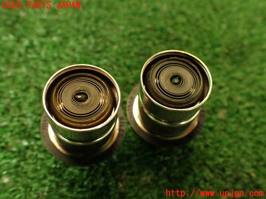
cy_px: 100
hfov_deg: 56.8
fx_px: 246
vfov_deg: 44.2
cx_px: 133
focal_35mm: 32
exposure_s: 1/40
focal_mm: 5.79
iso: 200
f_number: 2.4
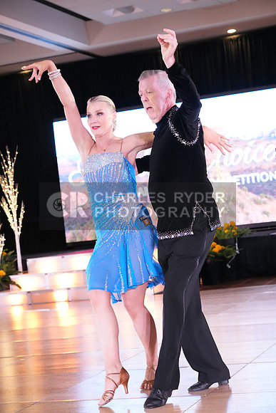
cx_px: 138
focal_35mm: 80
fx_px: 919
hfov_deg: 17.1
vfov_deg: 25.4
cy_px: 206
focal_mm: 80
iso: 8000
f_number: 6.3
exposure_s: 1/250
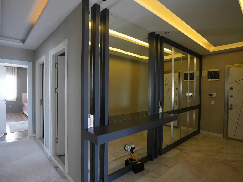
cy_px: 93
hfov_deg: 84.5
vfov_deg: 68.7
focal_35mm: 19
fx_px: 133
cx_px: 111
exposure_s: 1/160
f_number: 3.5
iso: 1600
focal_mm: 17
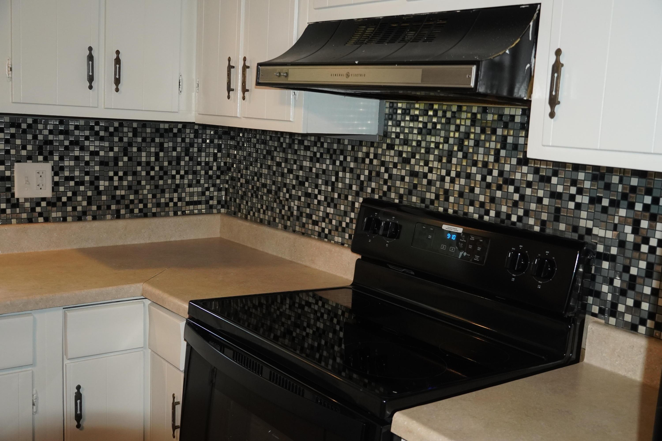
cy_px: 220
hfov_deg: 47.9
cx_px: 331
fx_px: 745
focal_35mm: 40
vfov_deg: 33.0
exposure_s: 1/125
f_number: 4.5
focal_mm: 27
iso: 1600
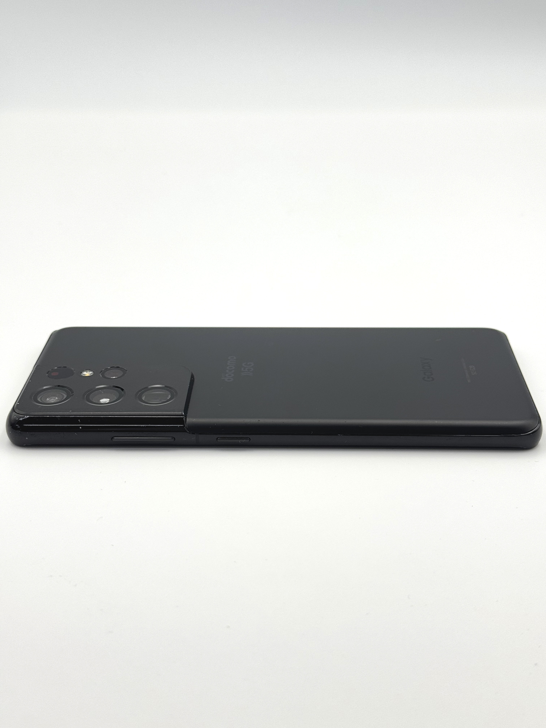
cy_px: 364
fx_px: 1009
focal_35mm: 48
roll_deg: +0.1
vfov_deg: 39.7
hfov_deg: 30.3
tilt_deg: -27.2
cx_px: 273
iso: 64
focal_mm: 6.76
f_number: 1.78
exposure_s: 1/394
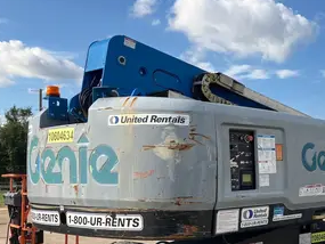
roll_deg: +0.2
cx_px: 306
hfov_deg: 33.3
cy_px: 168
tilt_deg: +1.2
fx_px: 507
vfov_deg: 26.9
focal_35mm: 54
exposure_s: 1/1869
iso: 32
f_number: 1.8
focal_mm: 3.99
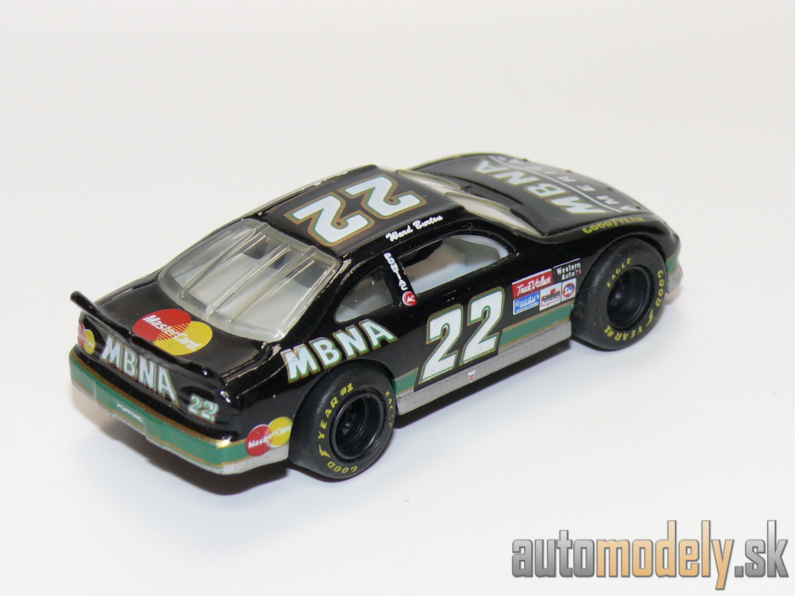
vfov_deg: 14.1
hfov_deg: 18.7
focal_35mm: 105
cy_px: 298
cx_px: 398
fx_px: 2411
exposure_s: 1/30
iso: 100
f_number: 4
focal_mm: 13.7
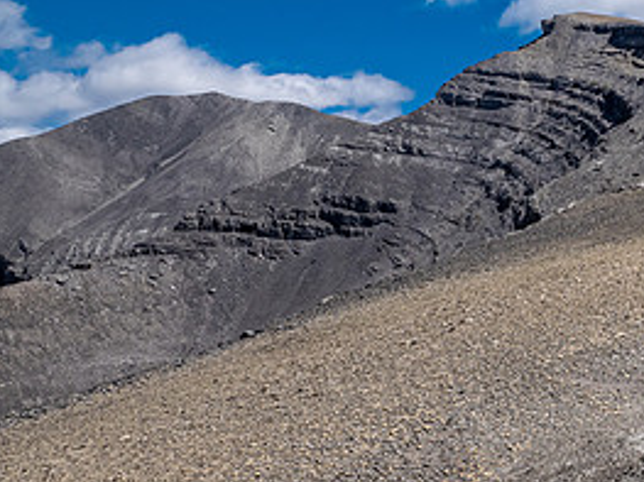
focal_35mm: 53
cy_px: 393
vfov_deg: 26.9
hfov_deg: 34.4
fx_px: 986
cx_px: 563
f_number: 8
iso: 200
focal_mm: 12
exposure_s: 1/320
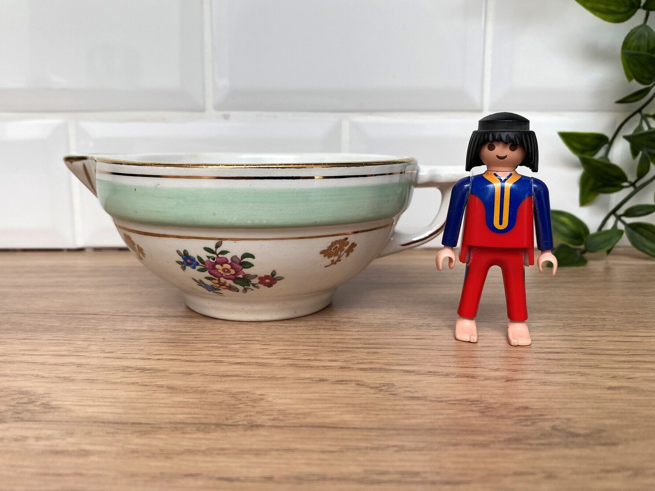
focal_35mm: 29
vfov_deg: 48.2
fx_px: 549
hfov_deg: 61.6
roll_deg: +0.0
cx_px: 299
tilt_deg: -9.1
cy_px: 248
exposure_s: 1/137
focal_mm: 4.25
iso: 32
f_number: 1.8
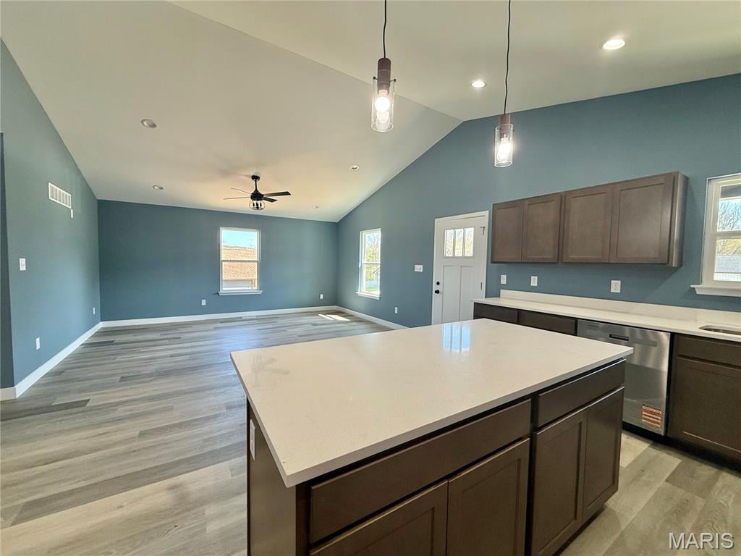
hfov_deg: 102.1
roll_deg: -1.1
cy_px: 278
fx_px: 300
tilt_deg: -2.4
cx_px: 370
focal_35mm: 14
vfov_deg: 85.7
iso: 100
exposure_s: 1/120
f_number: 2.2
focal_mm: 2.22
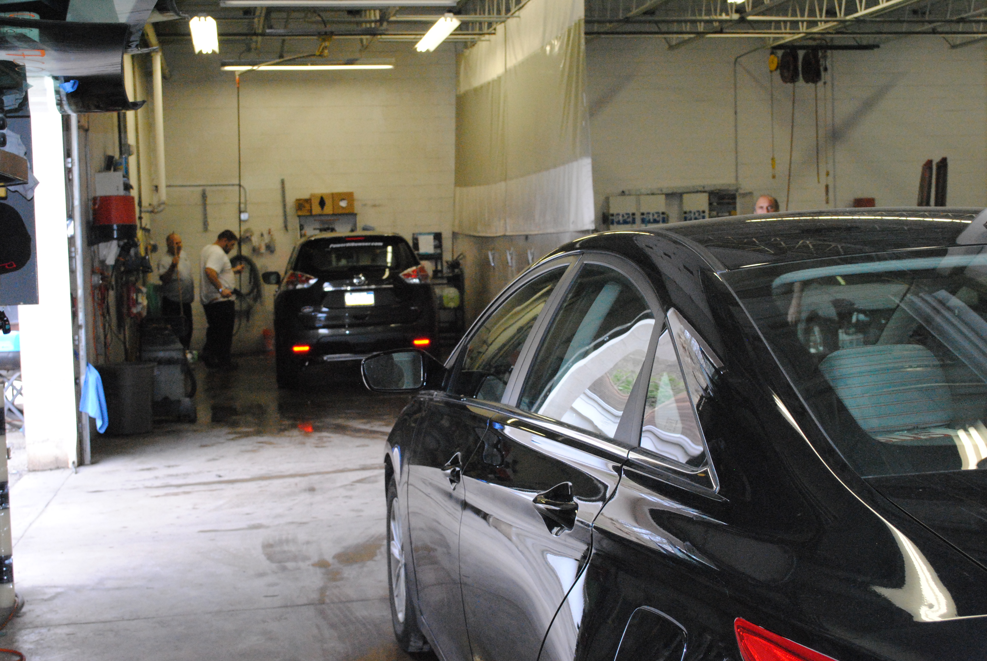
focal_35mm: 48
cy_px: 330
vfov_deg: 28.2
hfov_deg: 41.1
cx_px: 494
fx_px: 1318
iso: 1600
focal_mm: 32
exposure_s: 1/125
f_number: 7.1
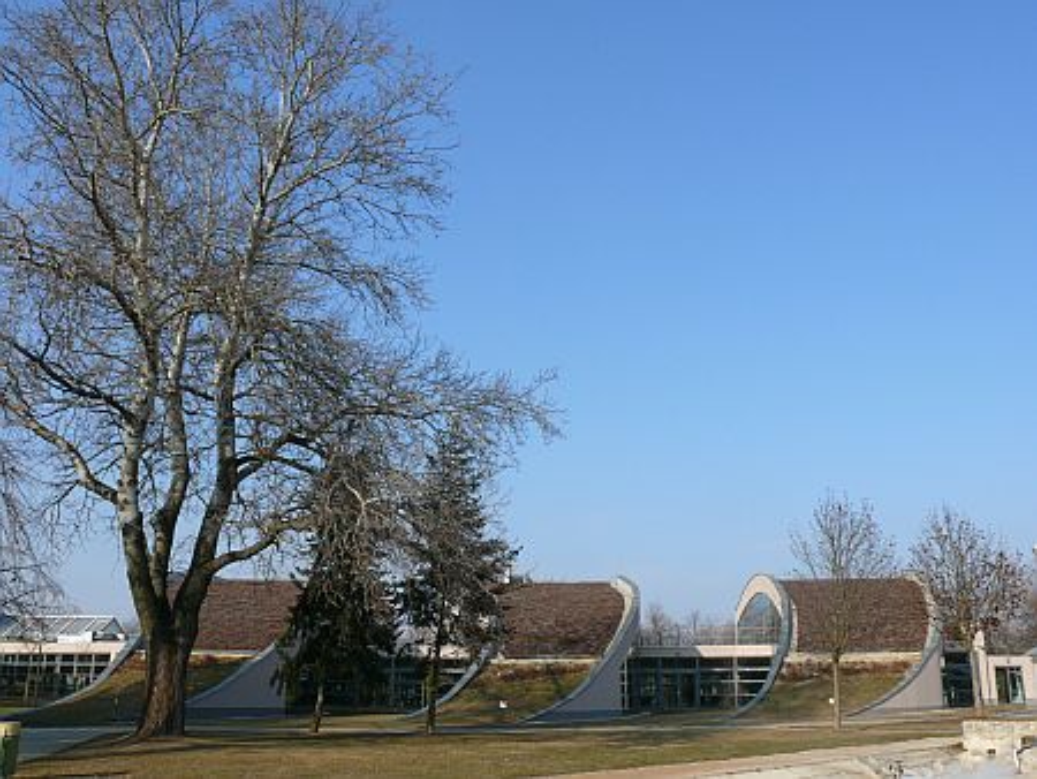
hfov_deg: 52.6
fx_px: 1049
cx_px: 518
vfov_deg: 40.7
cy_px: 390
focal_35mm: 35
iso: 100
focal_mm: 7.4
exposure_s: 1/400
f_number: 5.6
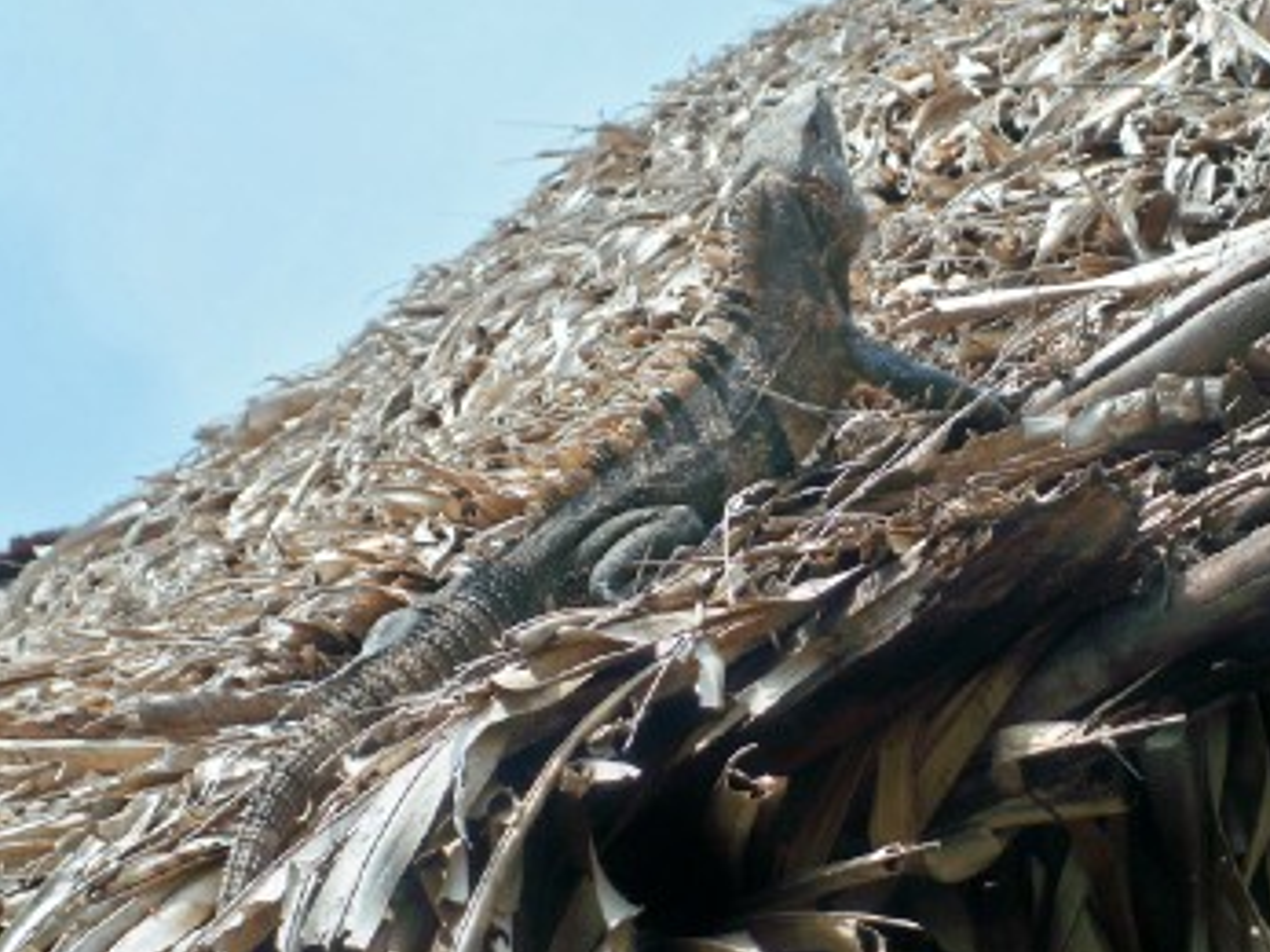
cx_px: 728
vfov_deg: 12.2
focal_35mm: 121
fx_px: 4438
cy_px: 469
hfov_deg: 16.3
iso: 125
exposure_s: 1/250
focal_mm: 18.8
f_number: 5.7
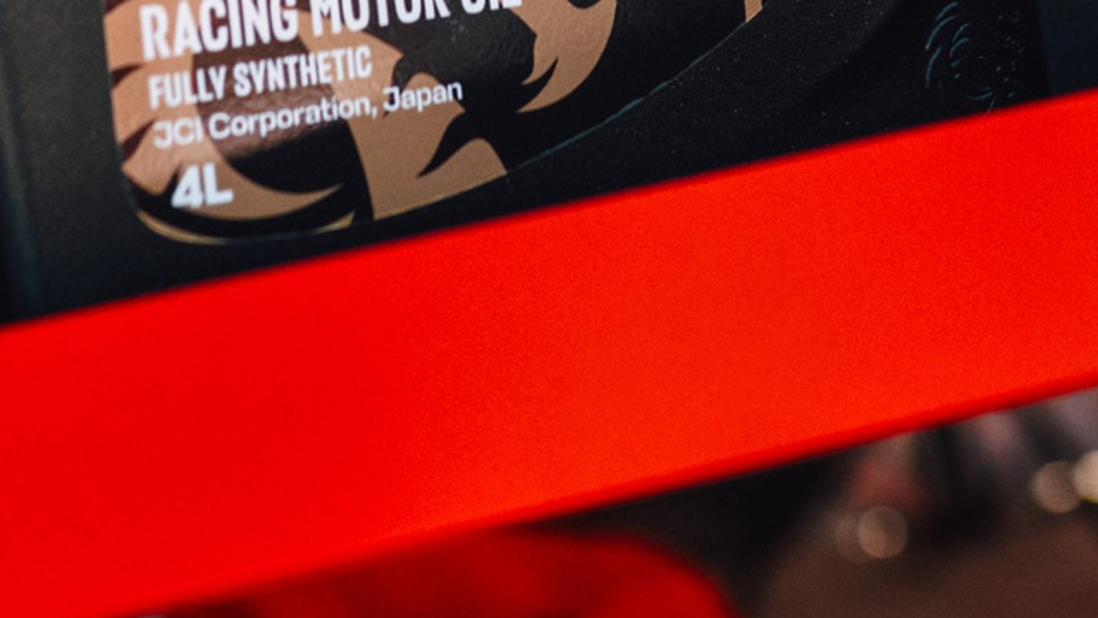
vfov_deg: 9.7
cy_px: -709
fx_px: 3348
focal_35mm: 115
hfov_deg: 18.6
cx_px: 614
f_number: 2.5
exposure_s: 1/8000
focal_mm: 24
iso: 1400
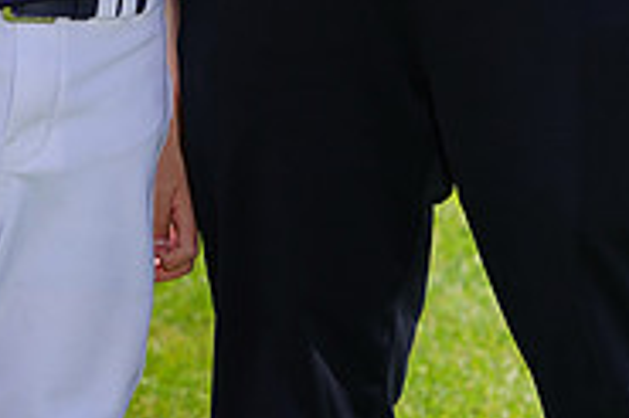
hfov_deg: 4.7
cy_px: -500
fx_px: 7733
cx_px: 223
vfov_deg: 3.1
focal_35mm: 443
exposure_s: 1/250
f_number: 8
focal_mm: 141
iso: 100
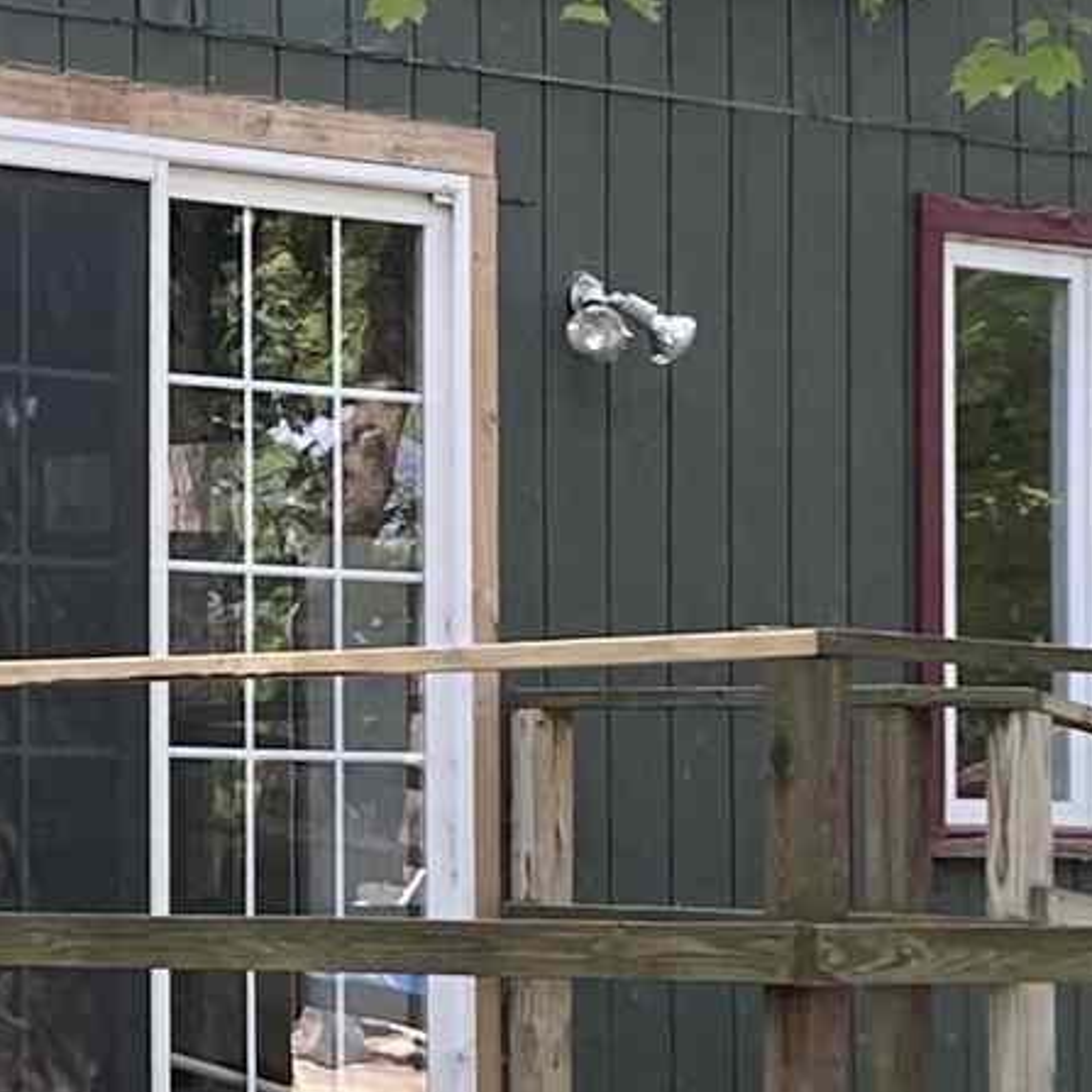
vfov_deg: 10.3
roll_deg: -1.0
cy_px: 584
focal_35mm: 170
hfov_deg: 10.2
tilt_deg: +4.6
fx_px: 6067
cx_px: -105
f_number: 1.8
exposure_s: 1/121
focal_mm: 3.99
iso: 50
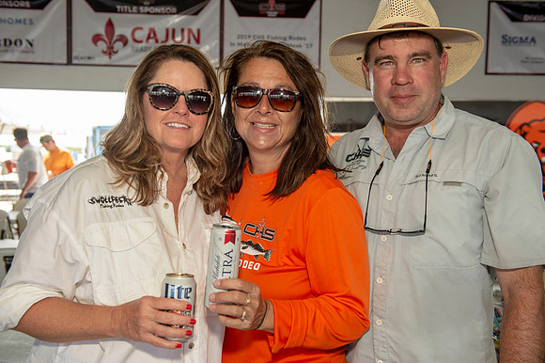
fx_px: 605
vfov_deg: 33.4
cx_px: 272
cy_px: 182
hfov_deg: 48.5
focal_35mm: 40
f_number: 5
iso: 200
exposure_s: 1/100
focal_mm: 40
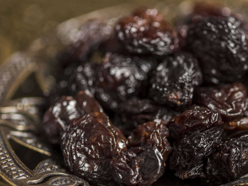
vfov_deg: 9.2
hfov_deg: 12.2
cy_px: 112
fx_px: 1161
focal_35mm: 162
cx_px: 170
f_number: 5.6
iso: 100
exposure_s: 1/160
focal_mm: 105
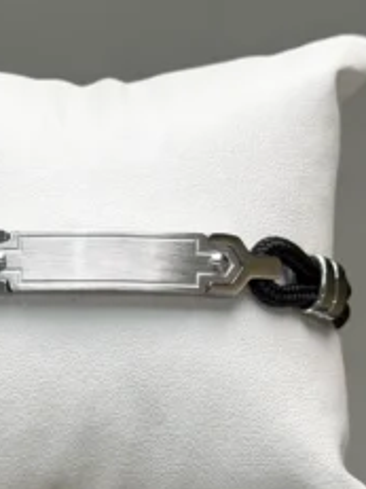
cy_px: 318
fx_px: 1171
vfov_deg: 23.5
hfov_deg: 17.6
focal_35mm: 83
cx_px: 85
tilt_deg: -62.4
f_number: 1.78
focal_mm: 6.76
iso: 64
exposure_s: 1/490
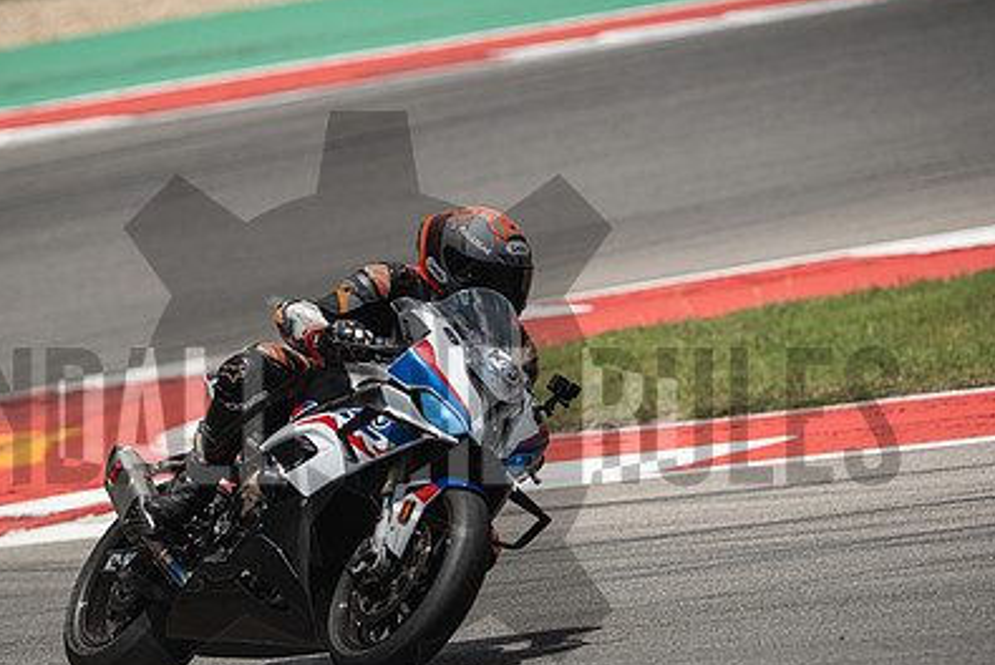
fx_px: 12170
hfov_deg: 4.7
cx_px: 368
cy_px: 419
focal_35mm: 440
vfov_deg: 3.1
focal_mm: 200
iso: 125
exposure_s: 1/2000
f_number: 2.8
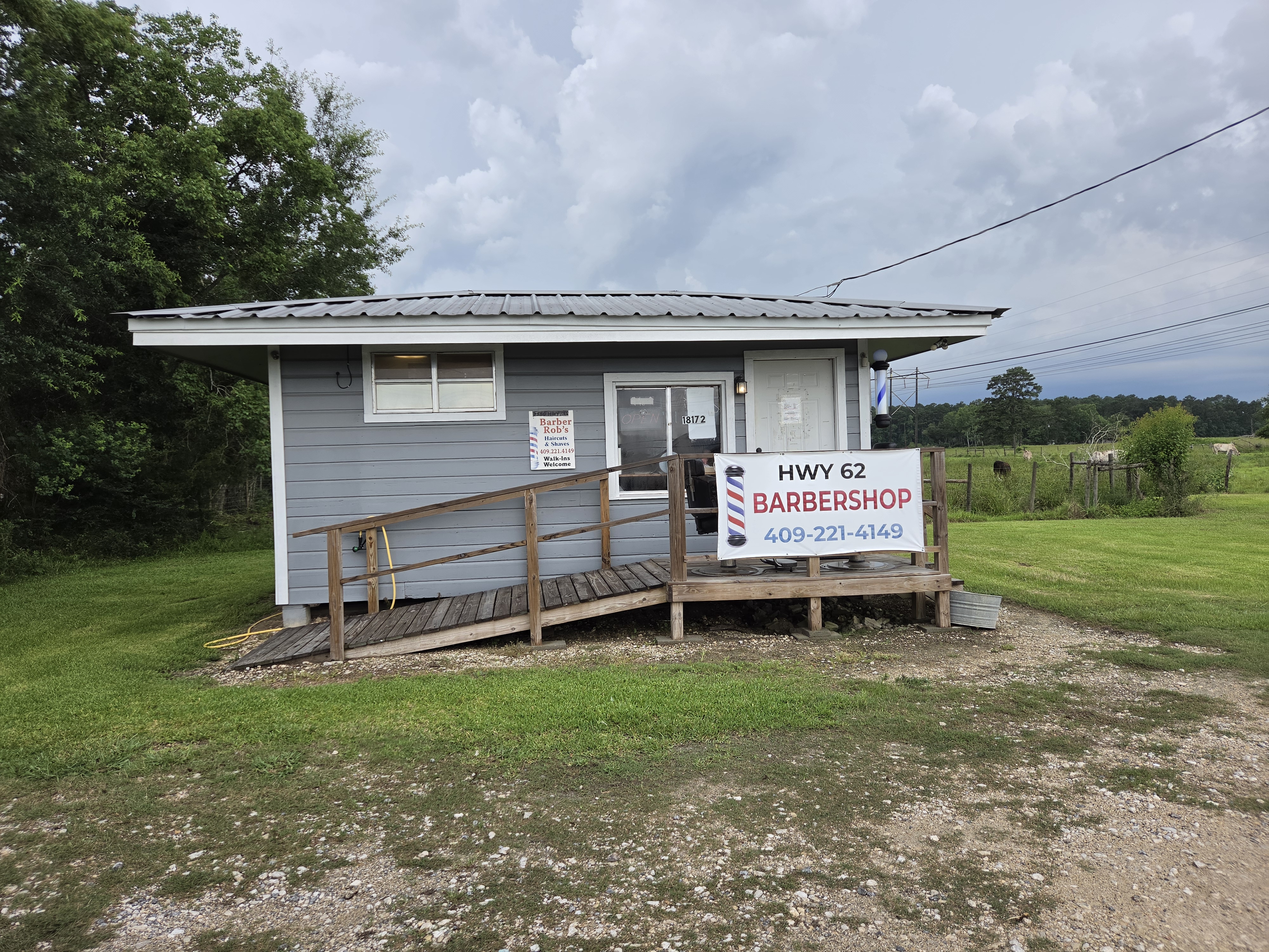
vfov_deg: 58.9
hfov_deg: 73.9
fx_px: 843
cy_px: 476
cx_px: 634
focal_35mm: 23
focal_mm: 5.4
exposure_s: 1/1659
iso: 80
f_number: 1.8
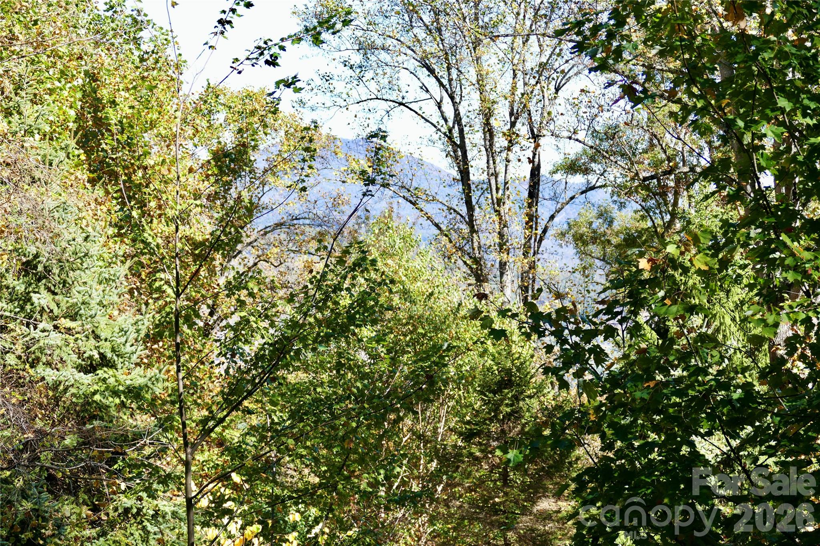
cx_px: 410
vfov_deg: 13.7
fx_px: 2277
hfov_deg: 20.4
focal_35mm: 100
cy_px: 273
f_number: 3.8
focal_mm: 36.53
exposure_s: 1/320
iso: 125
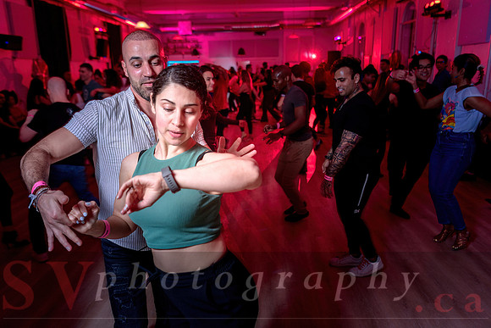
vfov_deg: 46.4
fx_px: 382
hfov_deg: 65.5
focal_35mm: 28
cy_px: 164
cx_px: 246
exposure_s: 1/40
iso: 400
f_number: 2.8
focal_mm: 28
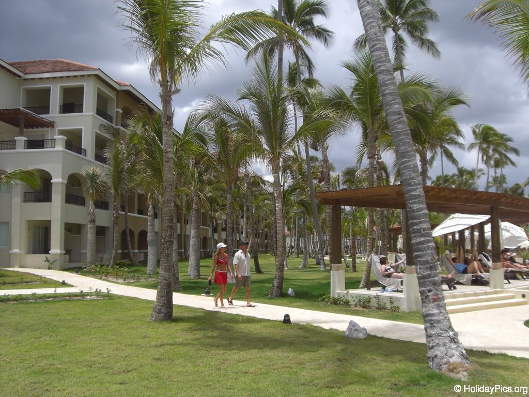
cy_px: 198
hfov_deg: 49.0
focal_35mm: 38
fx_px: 581
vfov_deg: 37.7
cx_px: 264
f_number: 8
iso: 64
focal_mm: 6.2
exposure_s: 1/160
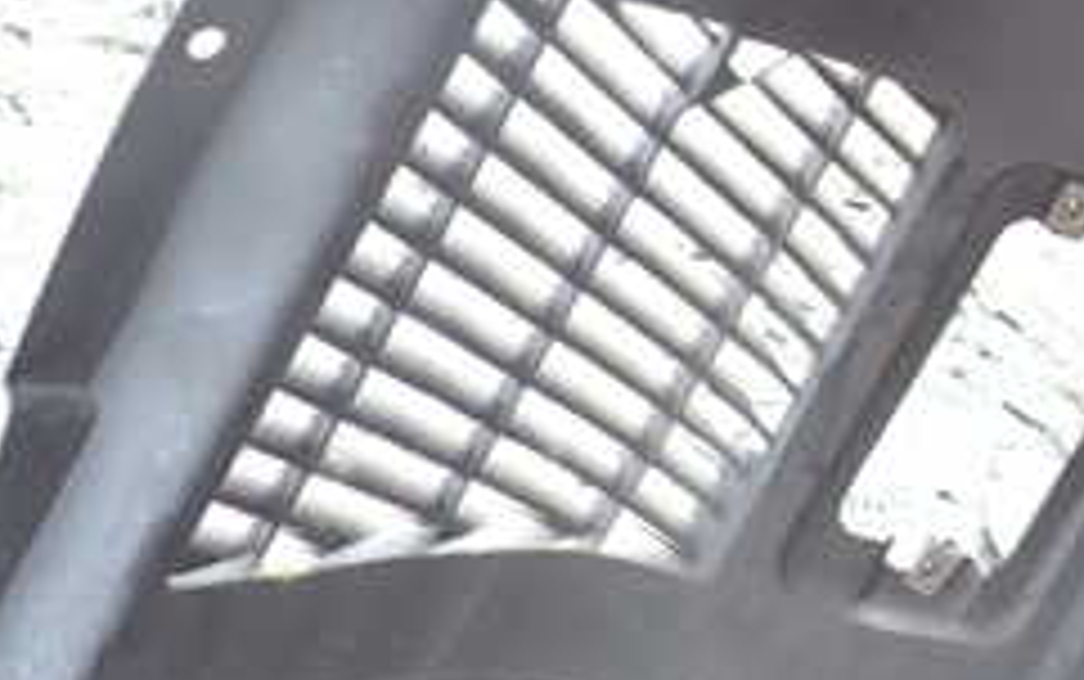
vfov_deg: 18.7
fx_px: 1951
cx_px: 1165
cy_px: -122
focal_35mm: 66
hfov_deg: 28.5
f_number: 2.8
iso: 100
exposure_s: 1/60
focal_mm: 4.5
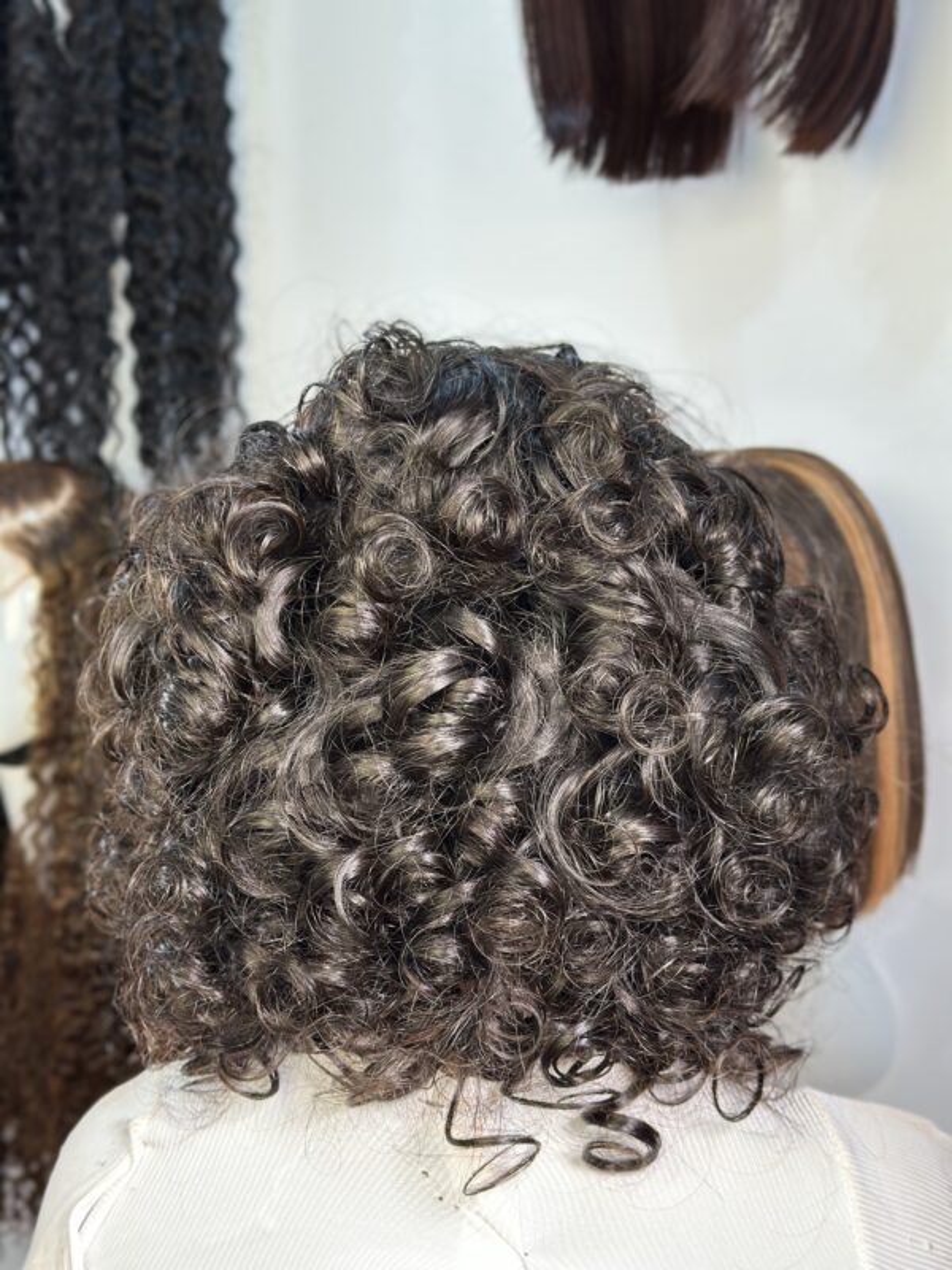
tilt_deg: -3.5
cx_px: 476
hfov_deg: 30.3
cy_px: 635
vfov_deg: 39.7
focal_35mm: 48
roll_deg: -0.1
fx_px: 1760
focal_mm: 6.86
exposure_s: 1/172
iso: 100
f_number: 1.78
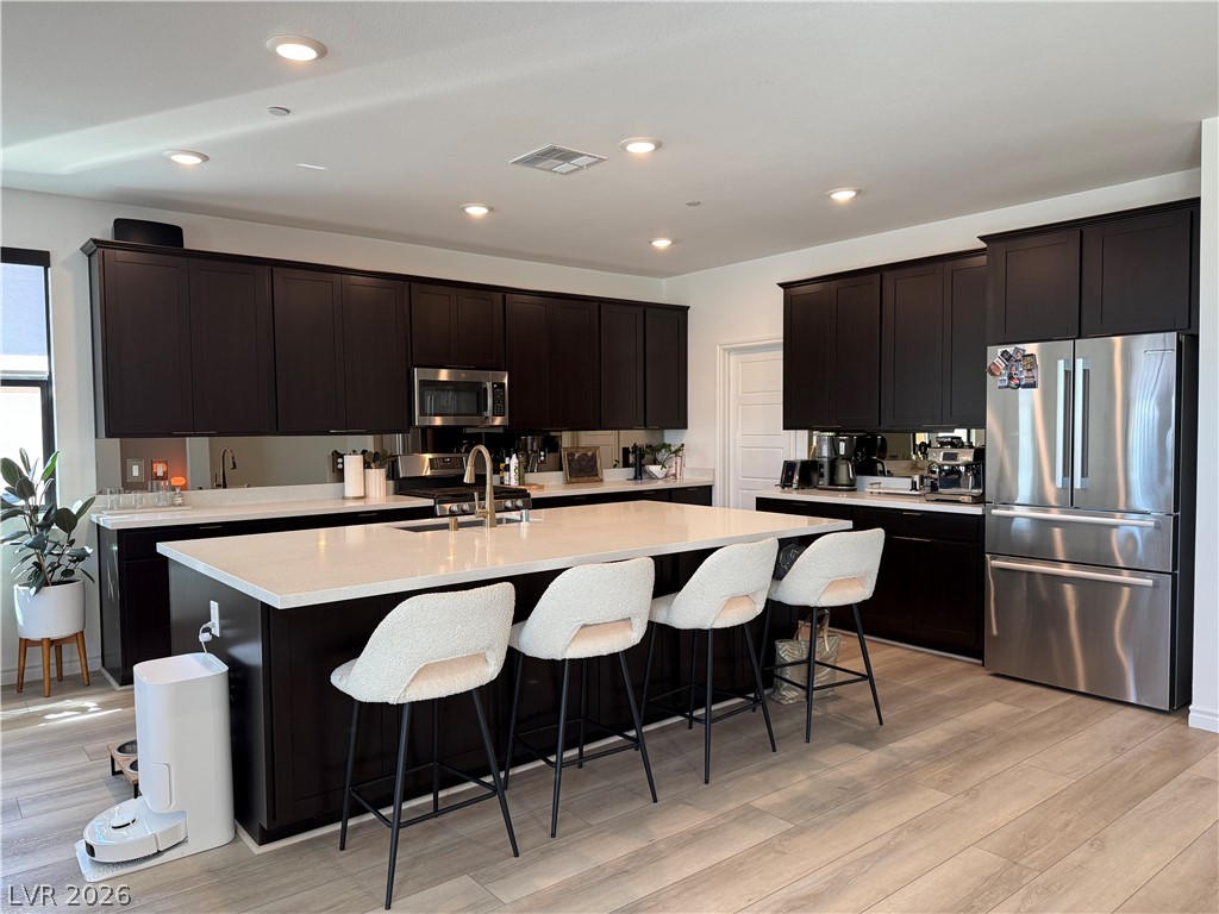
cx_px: 610
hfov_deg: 71.6
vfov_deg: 56.8
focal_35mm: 24
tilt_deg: -1.4
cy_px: 457
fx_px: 845
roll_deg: +0.1
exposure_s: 1/120
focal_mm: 6.76
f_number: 1.78
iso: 160
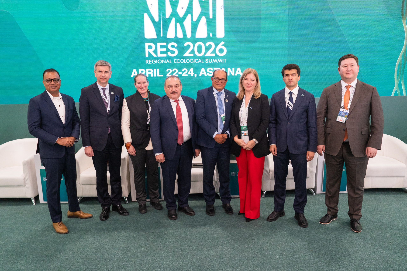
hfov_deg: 73.7
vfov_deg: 53.1
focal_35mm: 24
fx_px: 271
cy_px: 136
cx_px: 204
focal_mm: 24
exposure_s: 1/200
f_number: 4
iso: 3200
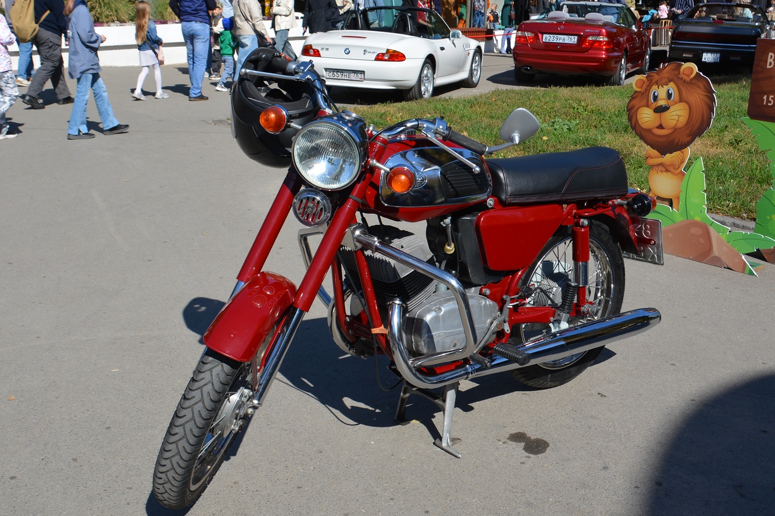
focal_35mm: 38
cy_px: 246
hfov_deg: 50.7
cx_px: 375
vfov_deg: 35.0
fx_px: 818
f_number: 8
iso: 100
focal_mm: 22
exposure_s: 1/250
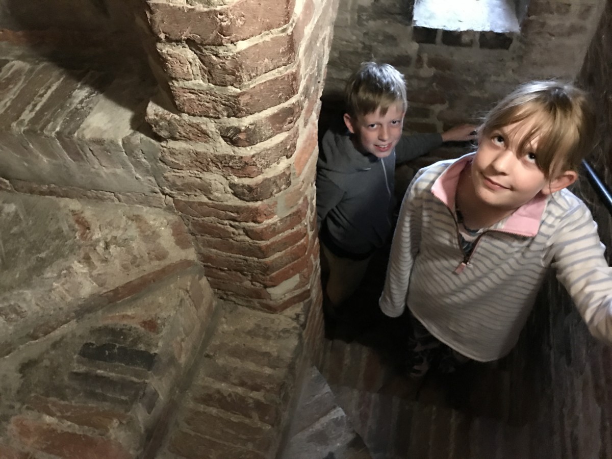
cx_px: 306
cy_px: 230
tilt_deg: -53.5
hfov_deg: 63.4
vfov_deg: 49.7
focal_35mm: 28
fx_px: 495
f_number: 1.8
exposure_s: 1/4
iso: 100
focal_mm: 3.99
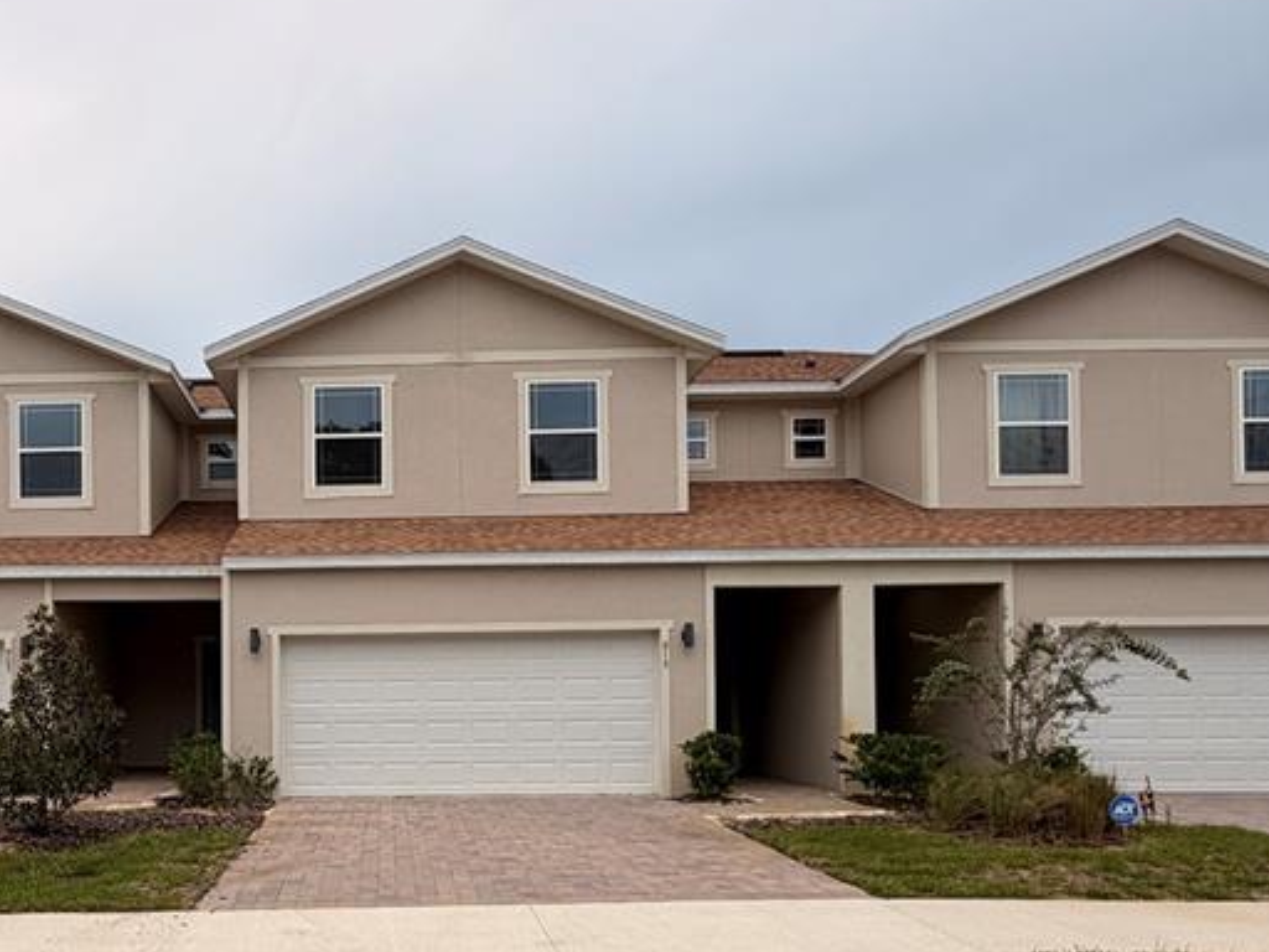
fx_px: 1026
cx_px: 354
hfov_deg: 60.8
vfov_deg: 48.4
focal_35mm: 28
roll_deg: +0.8
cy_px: 677
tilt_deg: +0.8
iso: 64
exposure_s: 1/461
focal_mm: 2.22
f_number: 2.2
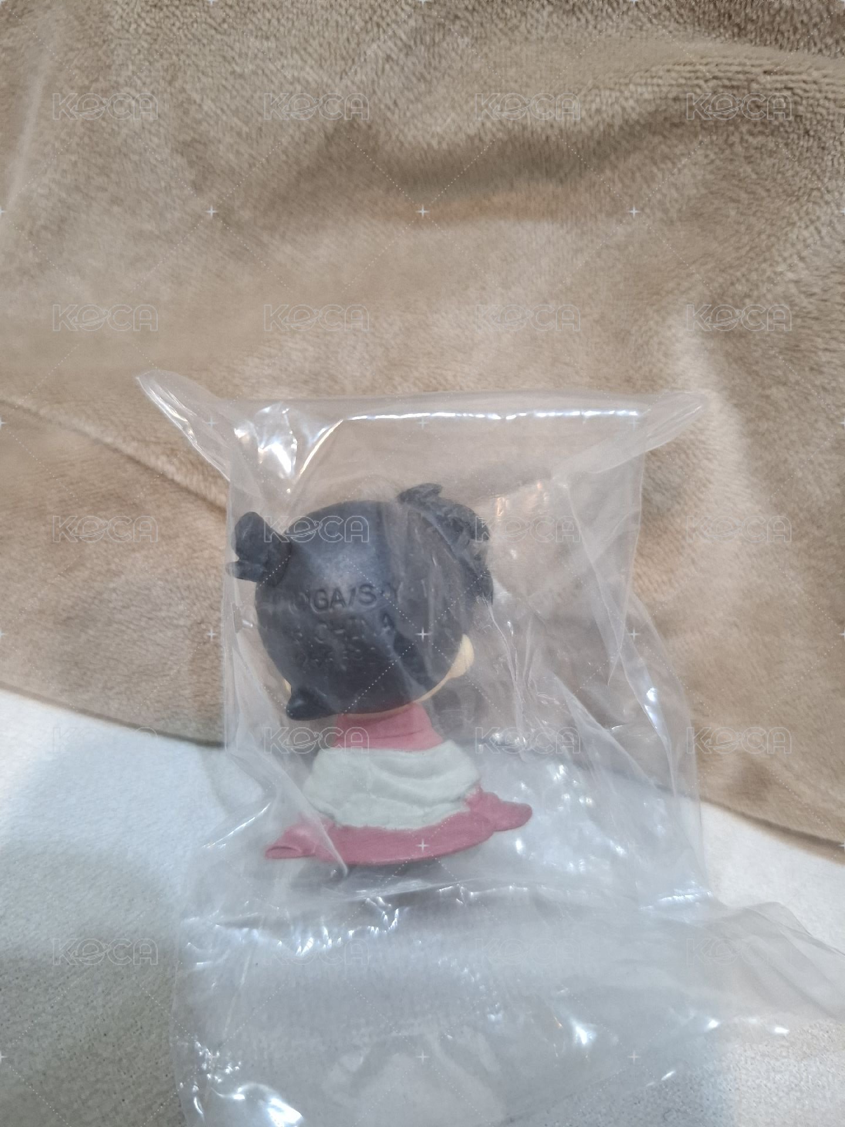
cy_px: 564
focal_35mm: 23
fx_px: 749
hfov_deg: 58.9
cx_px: 422
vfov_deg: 73.9
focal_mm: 5.54
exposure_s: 1/30
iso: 250
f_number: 1.8
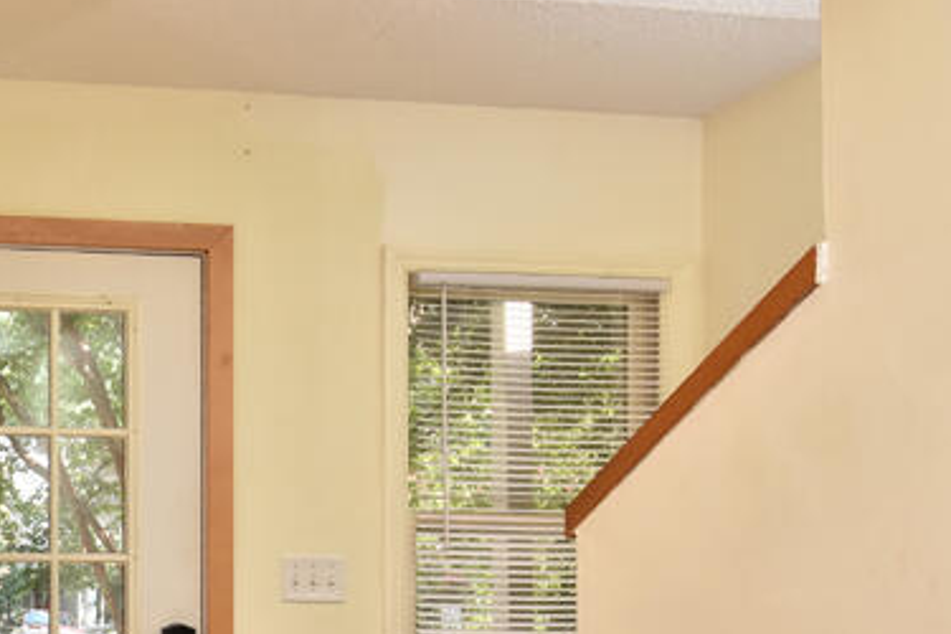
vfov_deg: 32.8
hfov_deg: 43.6
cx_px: -46
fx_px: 951
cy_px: 680
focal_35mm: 36
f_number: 9
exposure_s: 1/40
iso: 400
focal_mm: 10
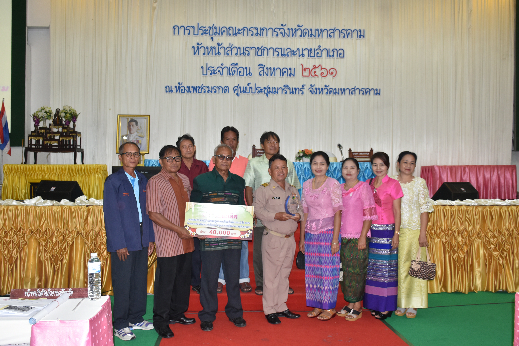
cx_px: 260
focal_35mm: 34
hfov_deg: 55.1
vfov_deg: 38.4
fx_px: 497
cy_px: 173
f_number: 5
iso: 800
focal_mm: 23
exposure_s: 1/60
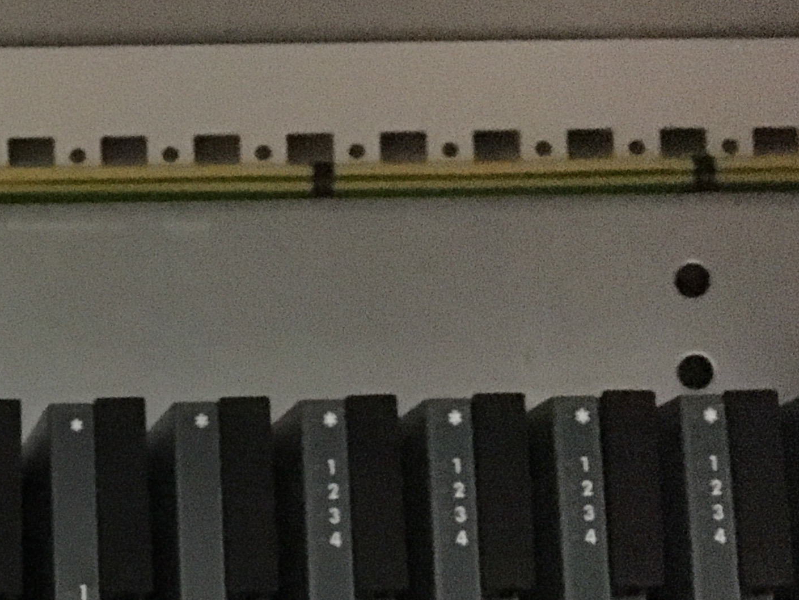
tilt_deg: +3.8
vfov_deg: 16.7
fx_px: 1916
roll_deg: +1.3
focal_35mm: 83
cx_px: -177
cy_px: 807
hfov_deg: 21.7
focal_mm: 4.15
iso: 2000
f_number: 2.2
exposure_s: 1/17
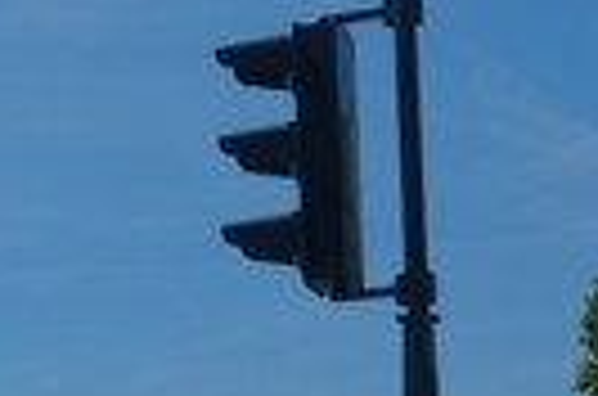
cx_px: -157
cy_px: 128
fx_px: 3281
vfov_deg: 6.9
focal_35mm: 198
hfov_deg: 10.2
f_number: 14
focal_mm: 27
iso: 200
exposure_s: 1/350
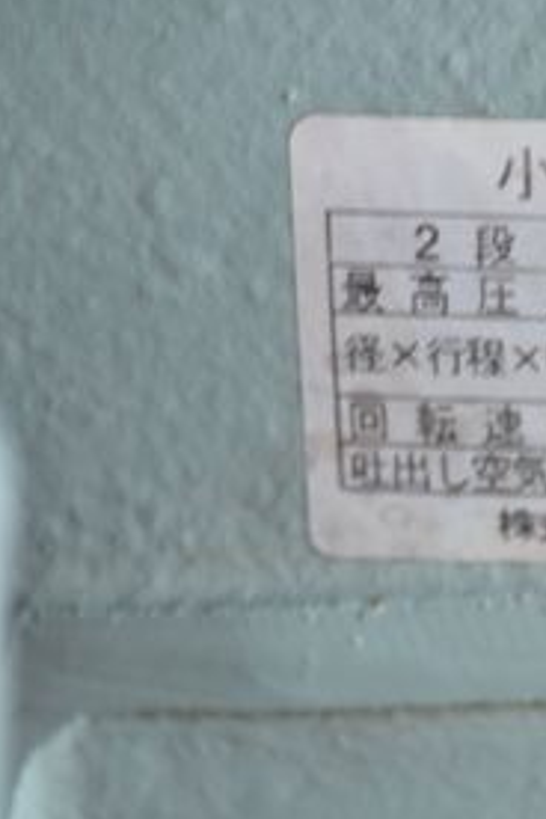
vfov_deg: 2.5
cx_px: 588
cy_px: 424
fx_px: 18585
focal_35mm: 817
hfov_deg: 1.7
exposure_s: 1/40
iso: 1250
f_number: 6.3
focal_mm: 300
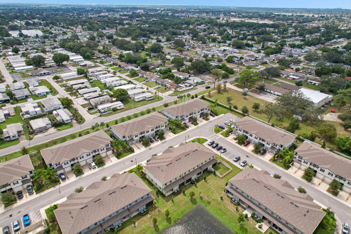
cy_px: 117
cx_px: 176
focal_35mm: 22
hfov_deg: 78.6
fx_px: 214
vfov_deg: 57.2
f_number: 2.8
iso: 400
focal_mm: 8.4
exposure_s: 1/5000
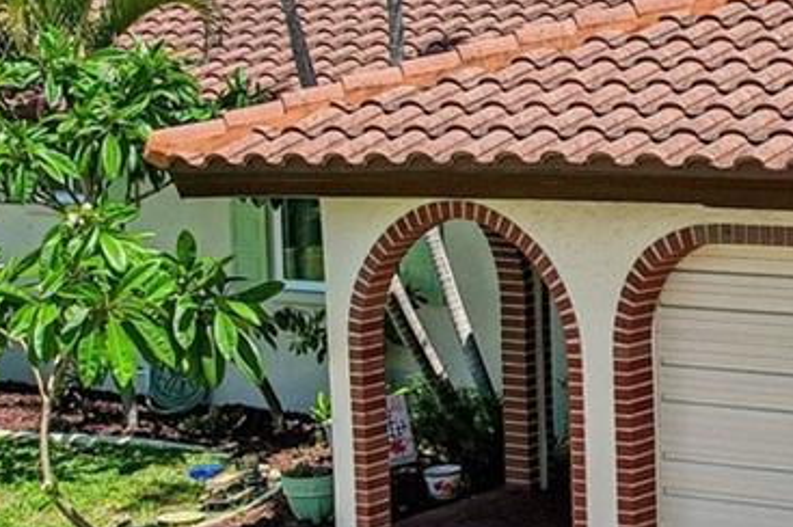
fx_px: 2113
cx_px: 869
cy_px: 268
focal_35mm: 96
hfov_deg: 20.3
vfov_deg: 14.2
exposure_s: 1/2000
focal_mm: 8.4
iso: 100
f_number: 2.8
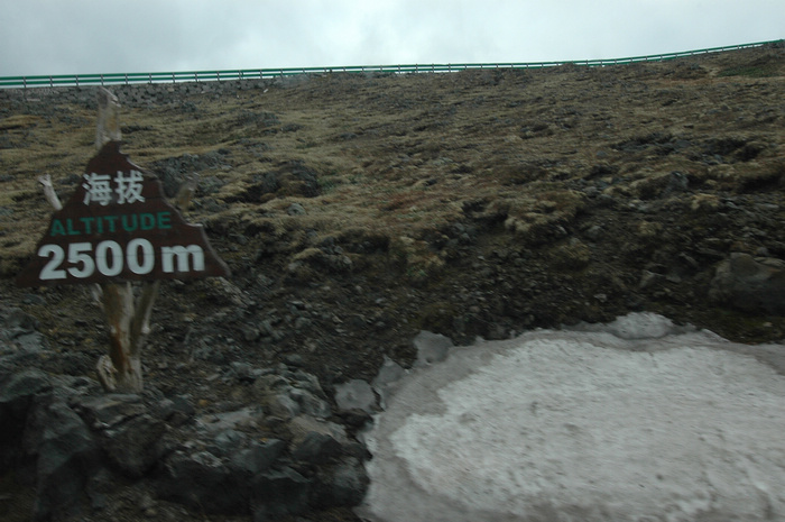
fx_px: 784
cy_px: 261
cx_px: 392
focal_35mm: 36
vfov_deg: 36.8
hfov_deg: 53.2
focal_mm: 24
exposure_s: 1/250
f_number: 11
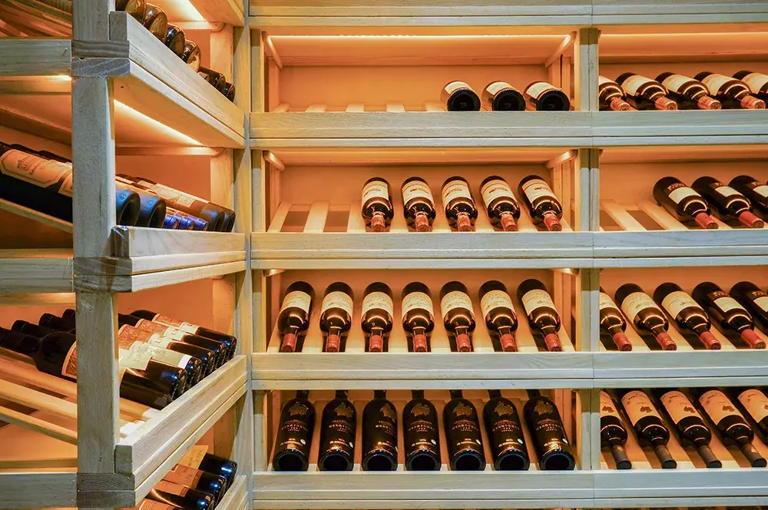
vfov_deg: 38.3
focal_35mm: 34
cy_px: 255
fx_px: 735
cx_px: 384
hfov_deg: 55.2
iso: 100
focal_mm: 23
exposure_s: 2.5
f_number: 8
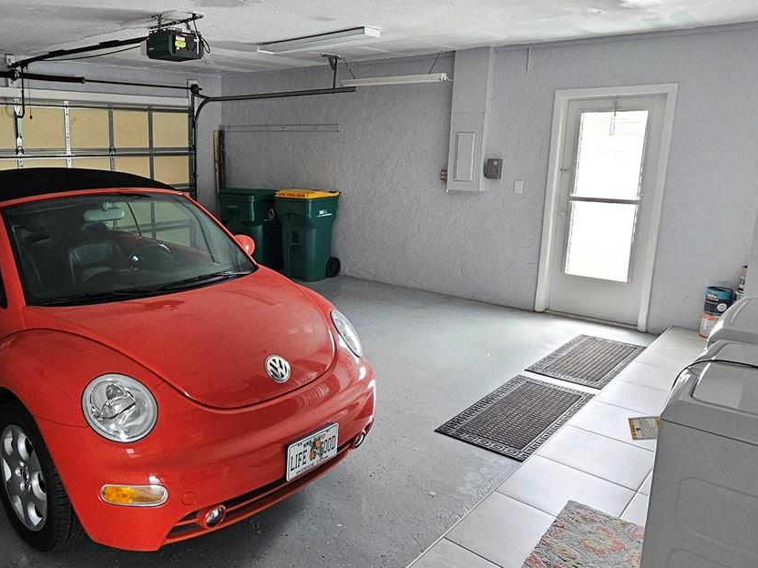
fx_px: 547
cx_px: 259
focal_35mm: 25
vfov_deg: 54.8
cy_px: 254
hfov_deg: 67.7
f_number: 2.2
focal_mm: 2.2
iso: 400
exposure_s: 1/60
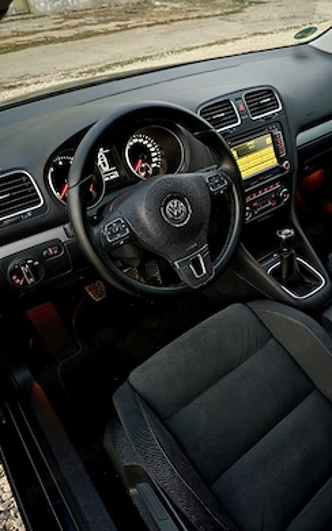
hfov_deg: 49.0
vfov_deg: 72.5
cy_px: 271
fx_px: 362
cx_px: 201
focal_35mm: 25
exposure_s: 1/20
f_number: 1.7
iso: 1250
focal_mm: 6.3
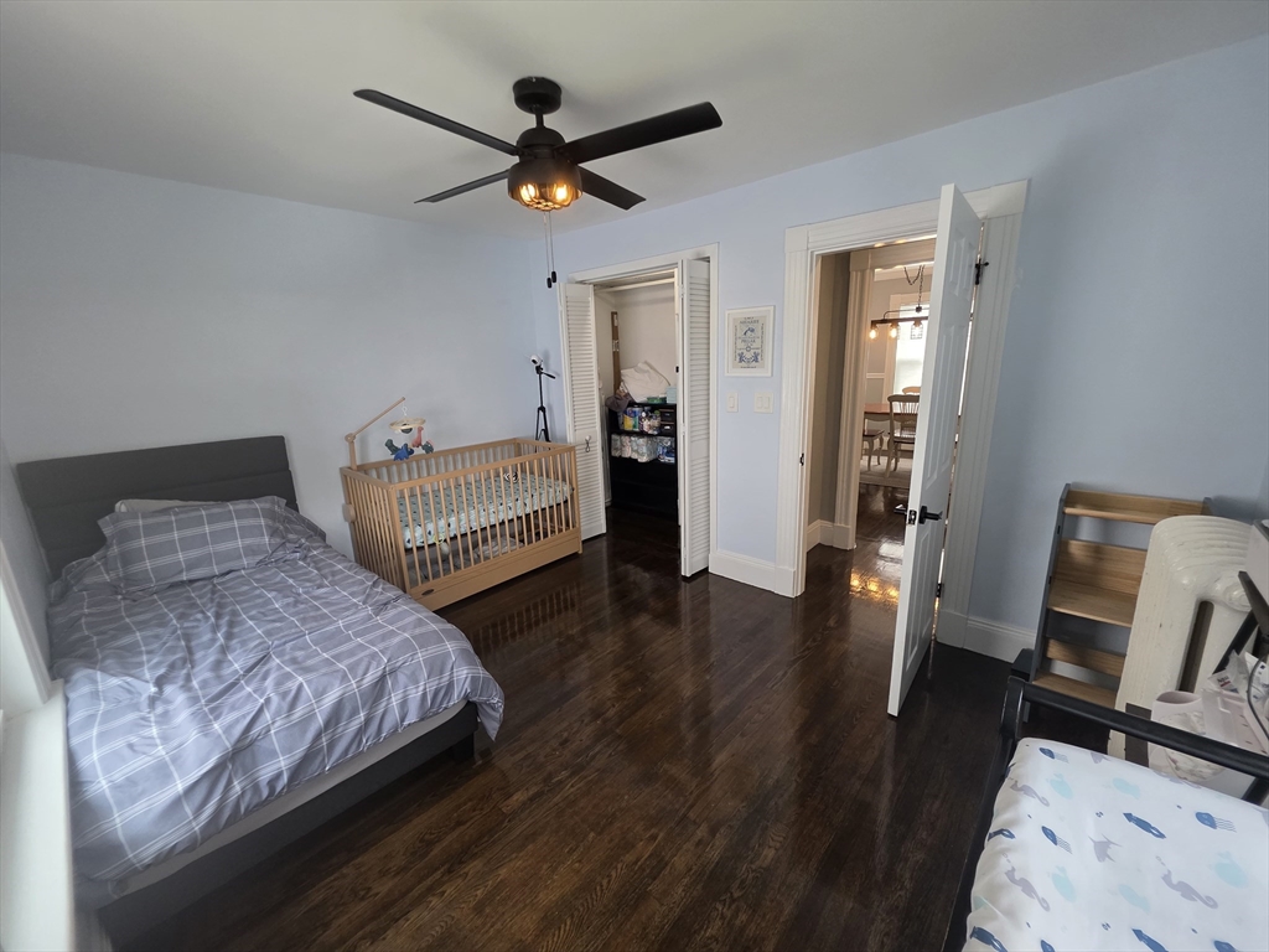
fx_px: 477
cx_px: 634
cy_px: 476
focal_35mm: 13
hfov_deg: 106.2
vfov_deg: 89.9
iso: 160
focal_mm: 2.2
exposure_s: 1/120
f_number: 1.9
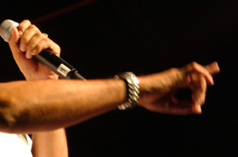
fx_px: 1128
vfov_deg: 8.0
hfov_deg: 11.9
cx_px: 0
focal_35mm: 171
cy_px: 65
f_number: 2.8
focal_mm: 55
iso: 400
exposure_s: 1/40
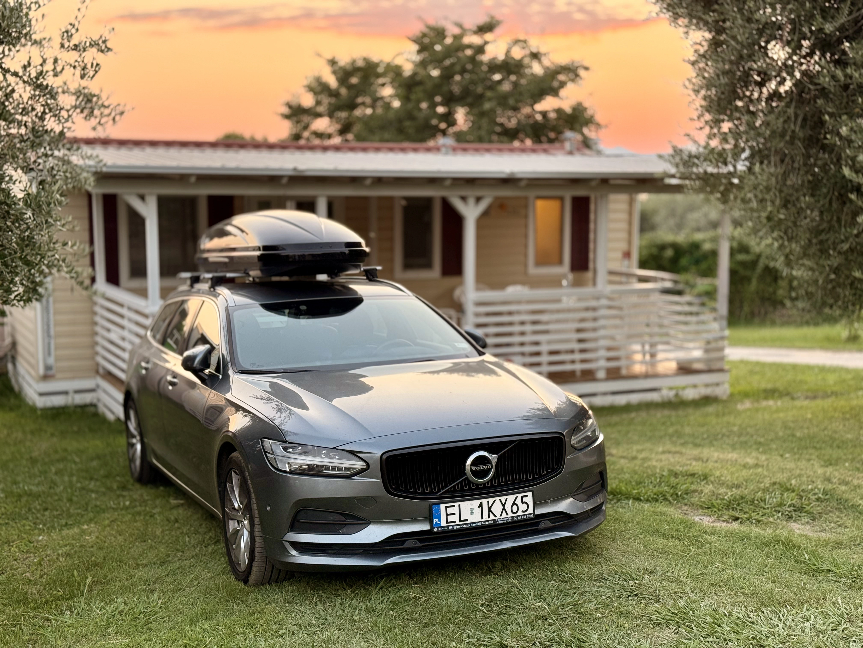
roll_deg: -0.1
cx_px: 432
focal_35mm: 48
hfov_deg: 39.7
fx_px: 1197
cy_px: 324
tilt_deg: -6.0
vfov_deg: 30.3
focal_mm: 6.76
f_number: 1.78
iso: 100
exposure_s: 1/62
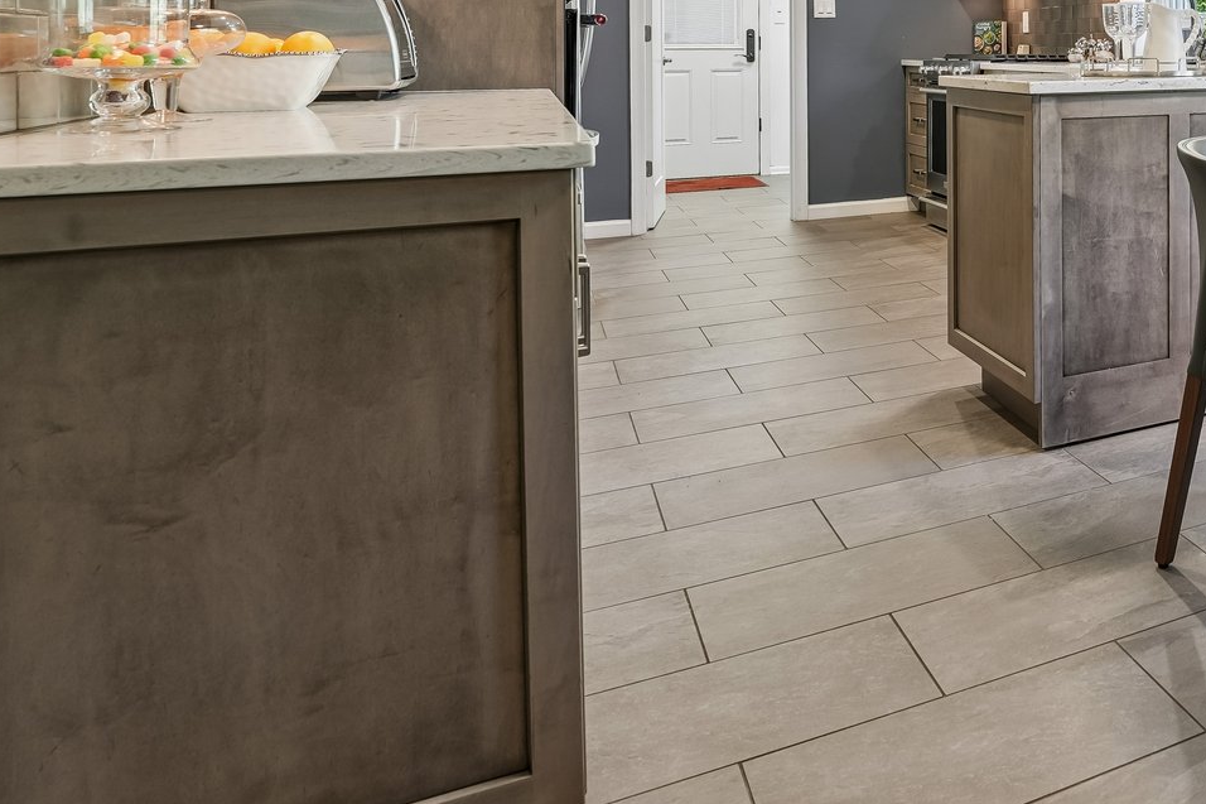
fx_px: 1069
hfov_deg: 48.2
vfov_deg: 37.1
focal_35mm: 32
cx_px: 1214
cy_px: 11
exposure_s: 1/13
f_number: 7.1
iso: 250
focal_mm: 14.9
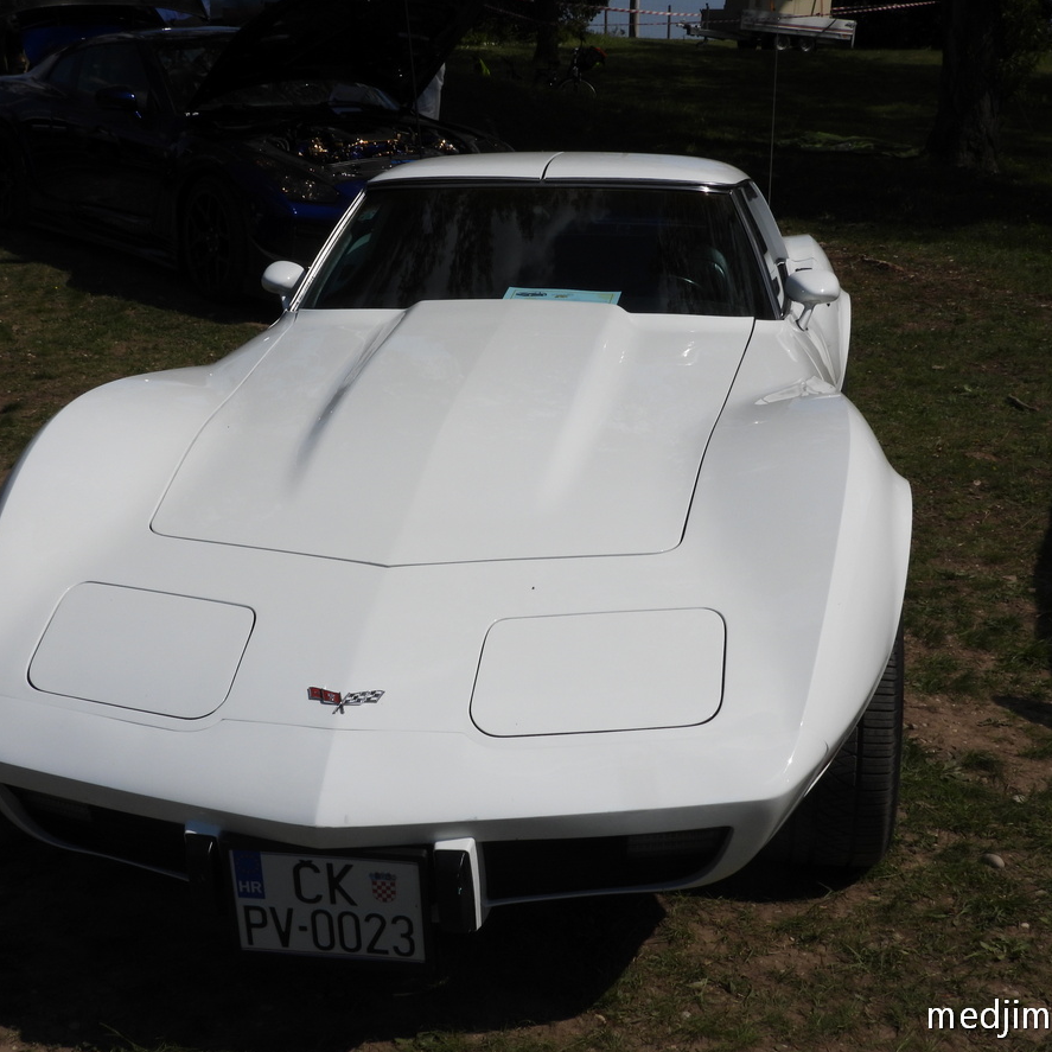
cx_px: 477
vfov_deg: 34.7
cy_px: 530
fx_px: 1685
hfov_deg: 34.7
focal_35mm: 49
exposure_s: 1/1600
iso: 100
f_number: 5.6
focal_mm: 7.4
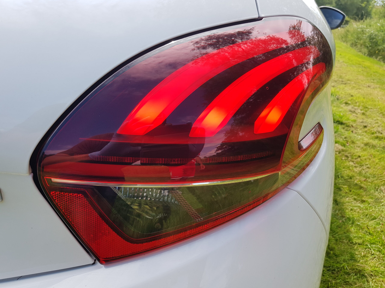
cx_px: 192
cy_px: 144
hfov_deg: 67.3
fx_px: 289
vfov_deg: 53.1
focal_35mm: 26
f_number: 1.7
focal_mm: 4.2
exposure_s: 1/714
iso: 40
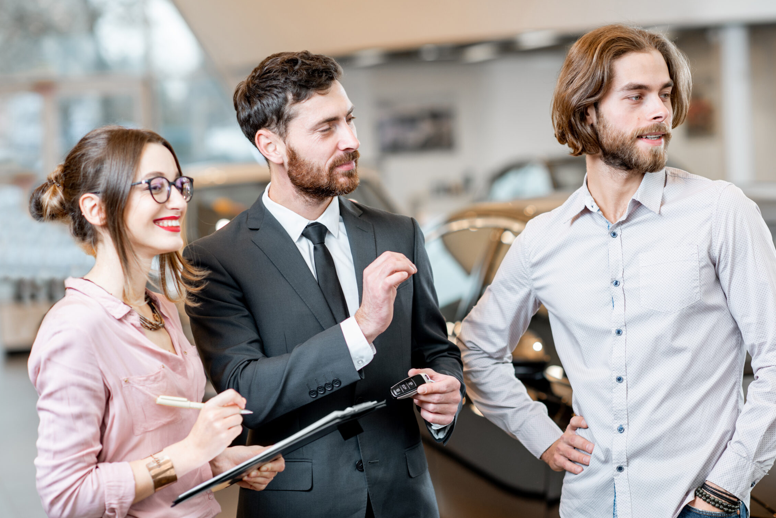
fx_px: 2070
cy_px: 284
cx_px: 433
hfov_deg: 21.2
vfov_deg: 14.3
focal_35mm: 96
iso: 320
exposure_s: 1/200
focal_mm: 85
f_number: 2.5
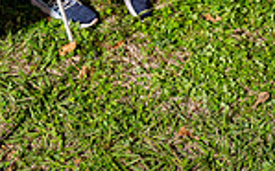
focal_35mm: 74
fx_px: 554
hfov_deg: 26.8
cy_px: -210
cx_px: 24
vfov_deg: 13.8
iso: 800
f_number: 5.6
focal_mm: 24
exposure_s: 1/250
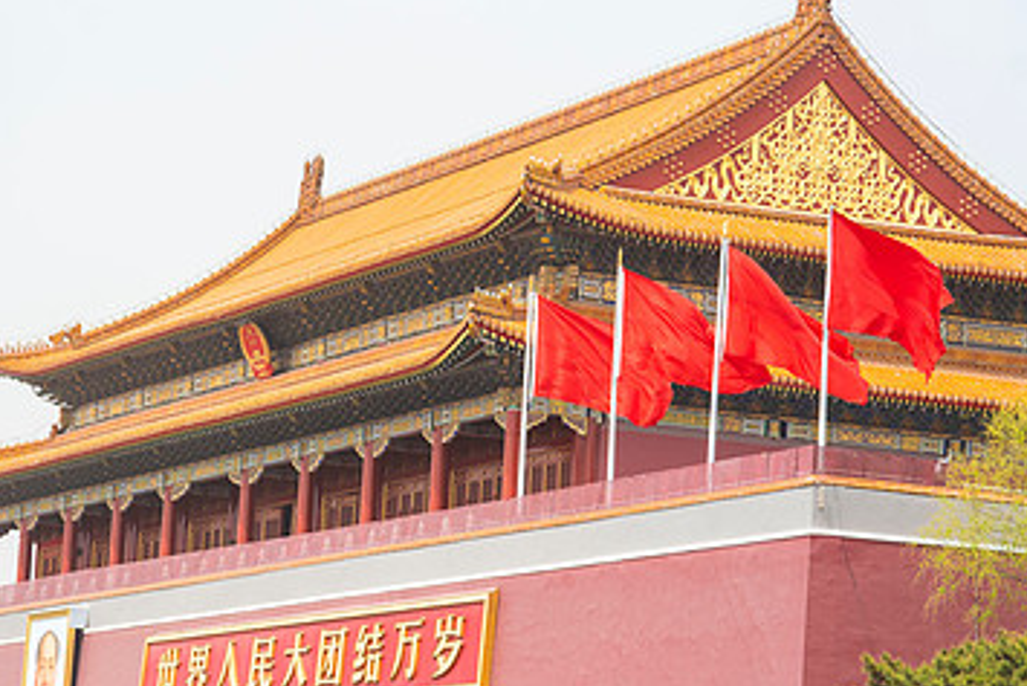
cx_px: 419
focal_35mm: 139
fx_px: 3967
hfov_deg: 14.7
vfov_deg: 9.9
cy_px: 444
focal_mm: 85
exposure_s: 1/800
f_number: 4.5
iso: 160
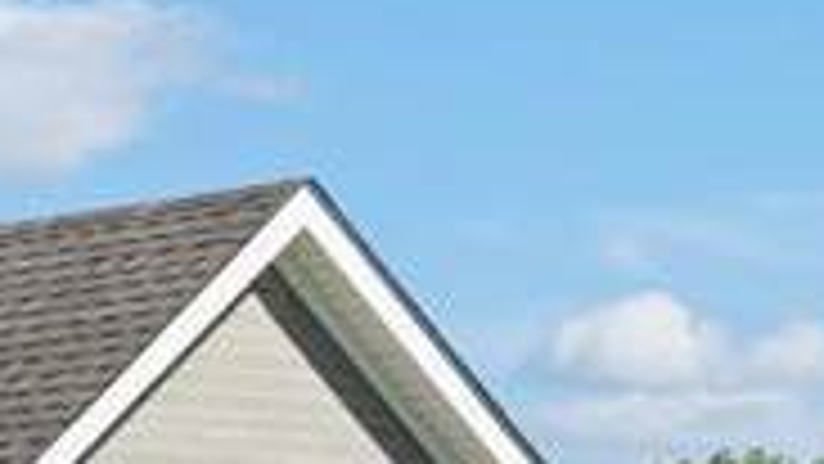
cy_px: 881
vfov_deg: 4.7
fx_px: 5594
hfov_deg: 8.0
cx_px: -842
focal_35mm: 256
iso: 100
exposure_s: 1/60
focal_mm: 35
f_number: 10
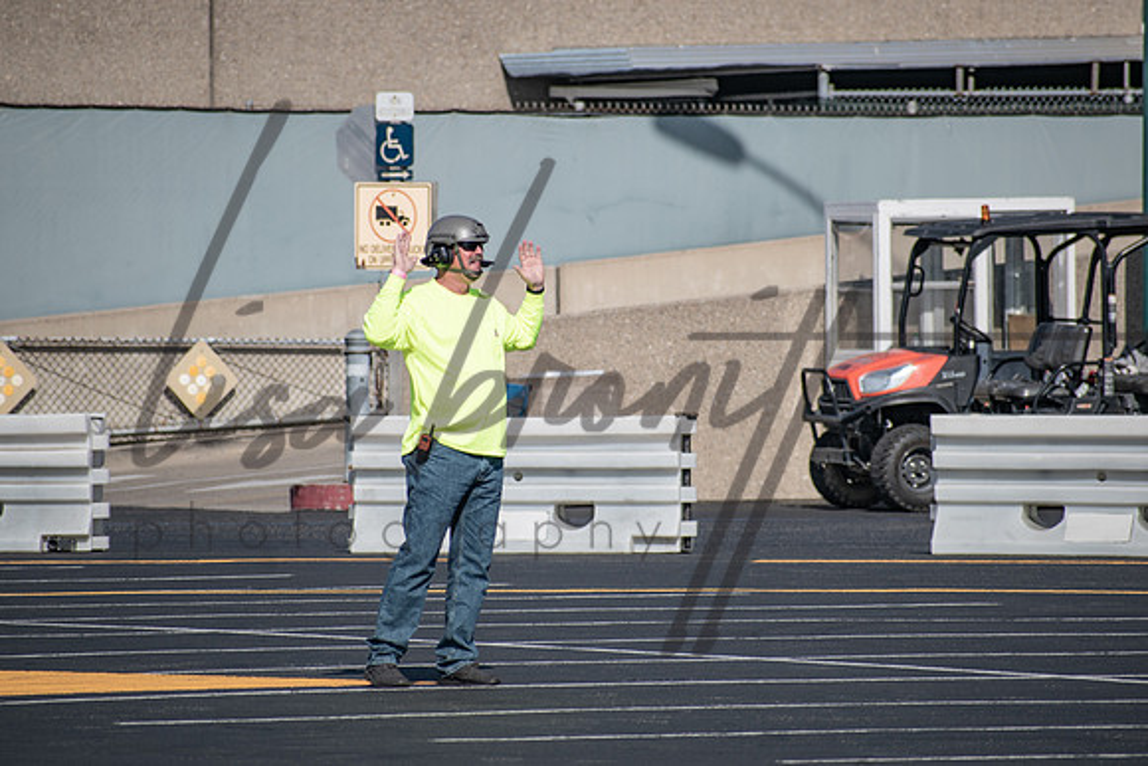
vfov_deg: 3.1
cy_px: 383
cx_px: 574
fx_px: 14353
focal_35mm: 450
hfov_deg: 4.6
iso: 100
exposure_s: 1/640
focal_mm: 300
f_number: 6.3
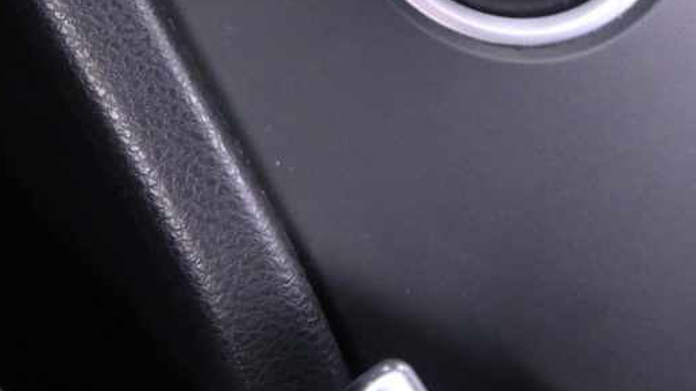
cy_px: -248
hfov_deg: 26.5
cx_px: 515
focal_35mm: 79
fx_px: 1458
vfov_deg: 14.0
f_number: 3.5
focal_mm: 16
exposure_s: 1/6
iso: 3200
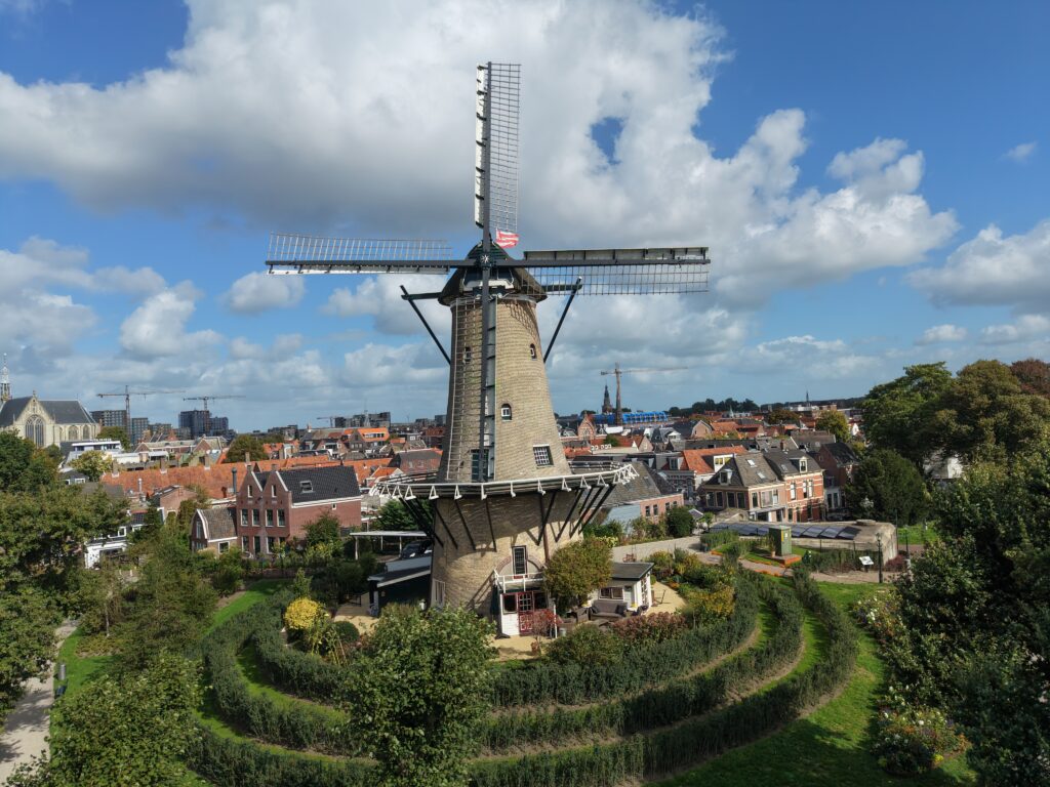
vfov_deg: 56.8
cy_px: 394
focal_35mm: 24
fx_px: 728
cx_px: 525
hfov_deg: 71.6
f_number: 1.8
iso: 230
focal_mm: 8.67
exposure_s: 1/8000
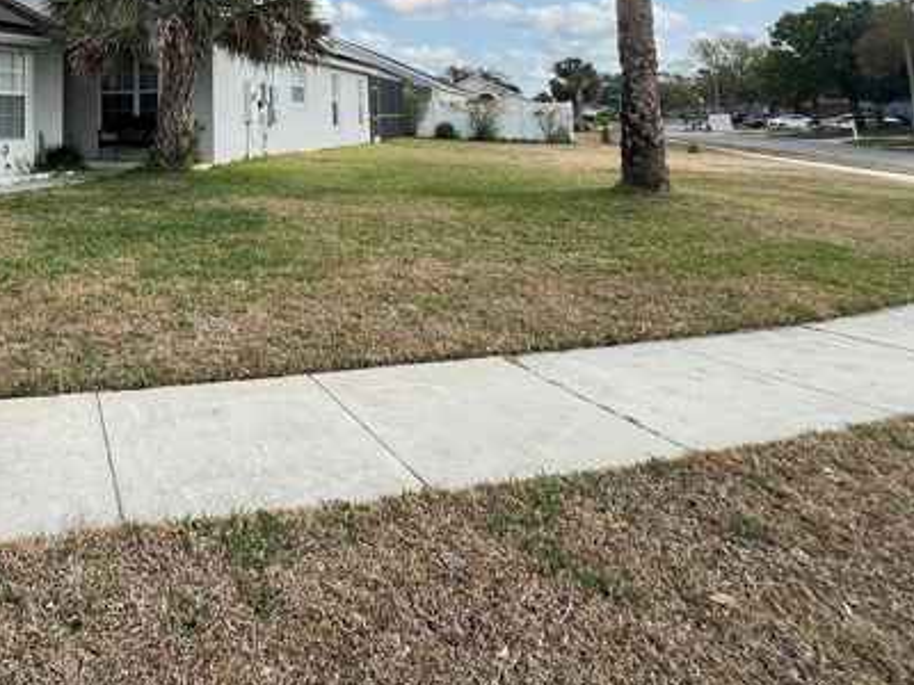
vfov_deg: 46.2
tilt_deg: +7.6
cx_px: 158
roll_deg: +0.7
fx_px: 687
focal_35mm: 26
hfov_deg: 60.7
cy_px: 30
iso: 32
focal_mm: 1.57
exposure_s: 1/521
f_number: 1.8
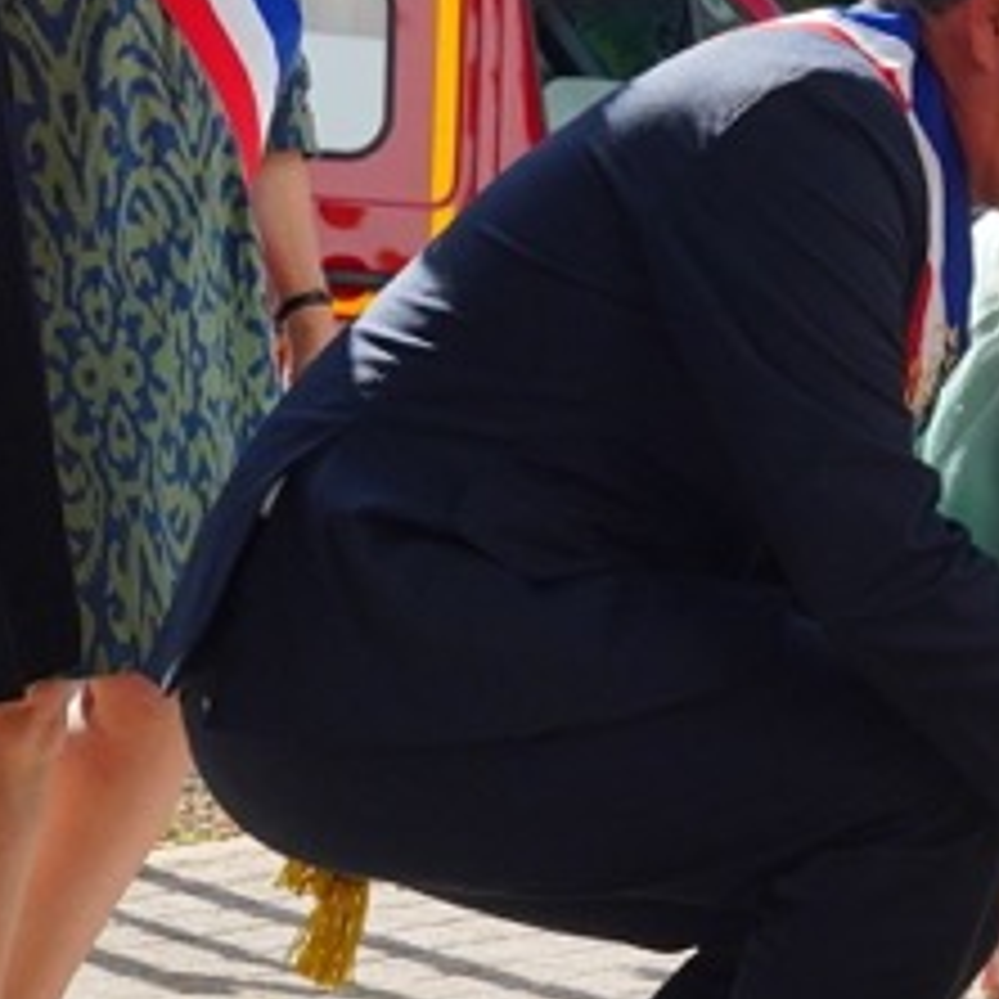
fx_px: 5778
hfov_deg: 9.8
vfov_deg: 9.9
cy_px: 232
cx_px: 828
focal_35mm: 177
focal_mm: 36.2
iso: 800
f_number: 8
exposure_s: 1/1000
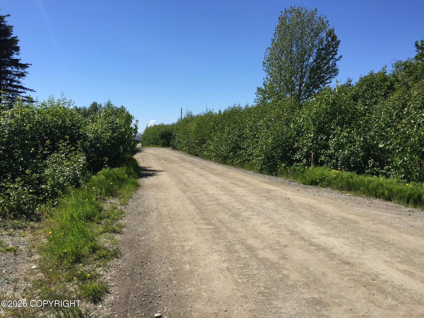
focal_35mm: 29
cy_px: 159
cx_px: 212
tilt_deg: -2.0
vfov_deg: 48.2
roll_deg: -0.4
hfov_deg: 61.7
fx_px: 355
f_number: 2.2
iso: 32
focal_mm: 4.15
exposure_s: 1/2198
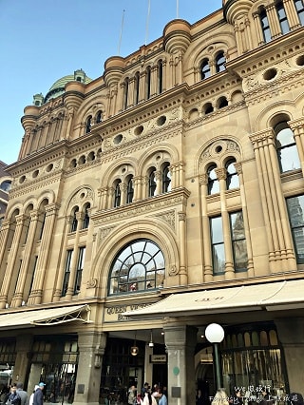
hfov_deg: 49.8
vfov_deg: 63.4
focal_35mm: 28
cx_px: 152
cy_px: 202
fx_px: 328
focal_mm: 3.99
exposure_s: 1/156
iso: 20
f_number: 1.8
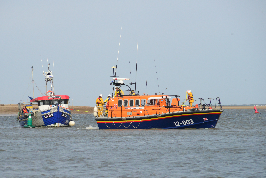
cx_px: 114
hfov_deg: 6.9
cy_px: 98
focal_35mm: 298
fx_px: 2203
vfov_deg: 4.6
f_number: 14
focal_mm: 250
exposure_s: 1/800
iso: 640
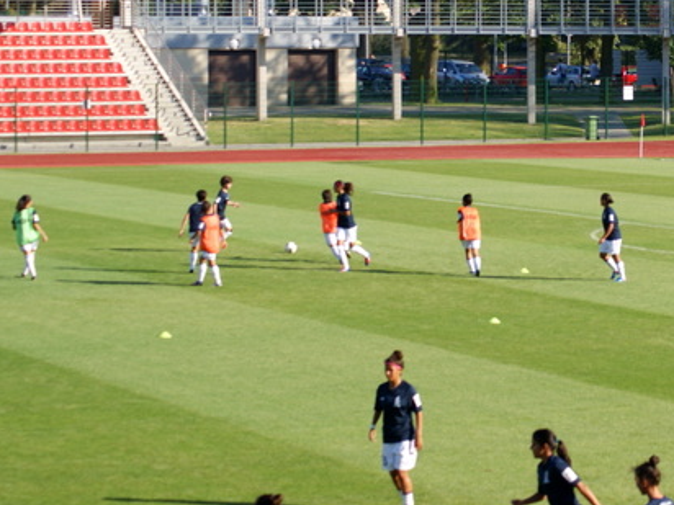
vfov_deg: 9.6
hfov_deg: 12.7
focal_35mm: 154
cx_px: 625
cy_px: 146
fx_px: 2997
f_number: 5.6
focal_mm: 55
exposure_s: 1/320
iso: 100
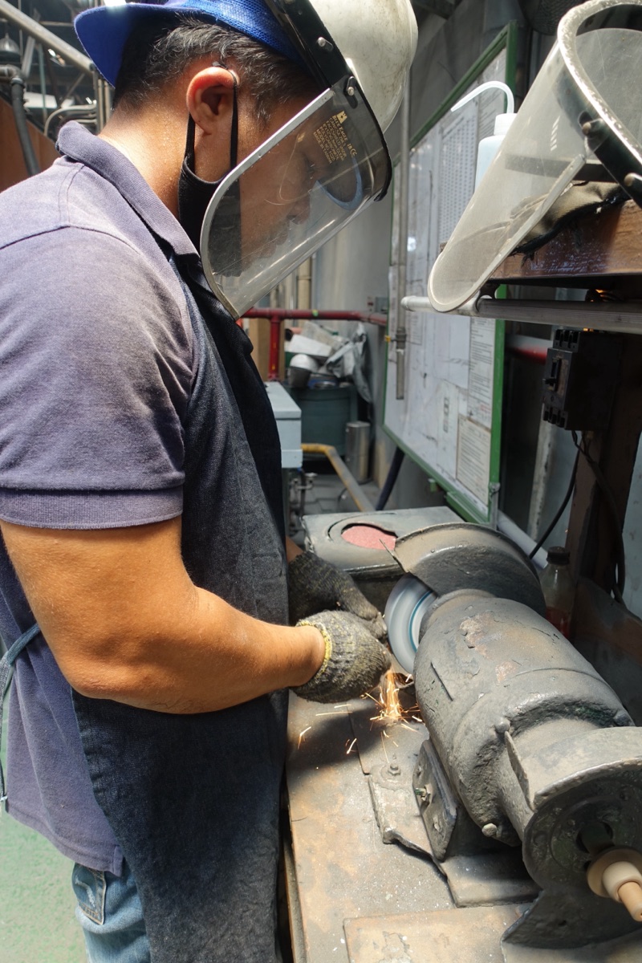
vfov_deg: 73.7
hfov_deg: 53.1
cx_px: 321
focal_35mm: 24
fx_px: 642
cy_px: 482
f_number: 2.8
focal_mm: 8.8
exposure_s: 1/30
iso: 125
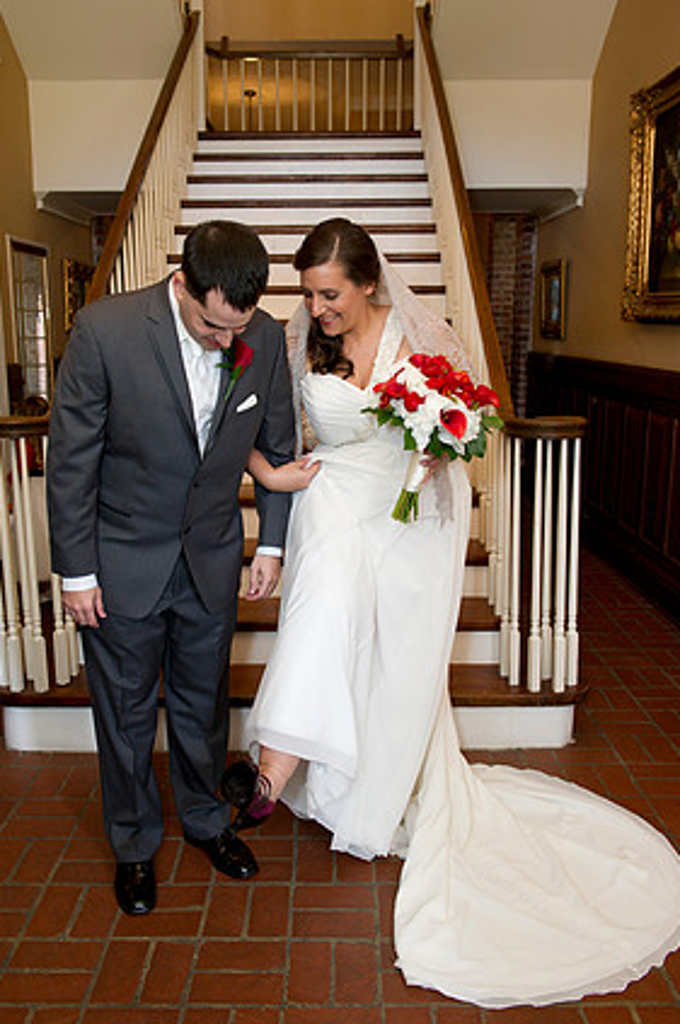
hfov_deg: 39.9
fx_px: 937
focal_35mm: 33
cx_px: 323
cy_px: 520
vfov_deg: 57.3
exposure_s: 1/100
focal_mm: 31
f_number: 5
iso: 800
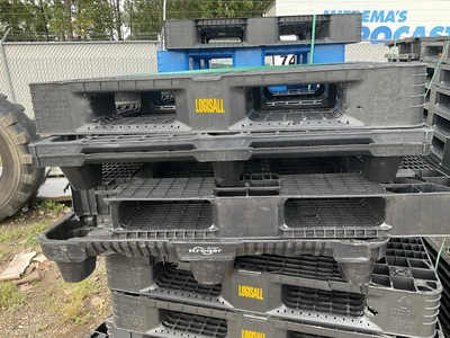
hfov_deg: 61.7
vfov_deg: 48.2
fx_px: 377
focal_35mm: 29
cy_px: 169
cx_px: 225
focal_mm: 3
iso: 32
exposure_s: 1/122
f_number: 1.8
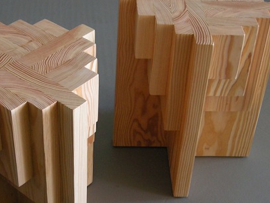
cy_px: 118
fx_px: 578
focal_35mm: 74
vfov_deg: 19.9
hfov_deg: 26.2
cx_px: 100
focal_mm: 10.1
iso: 400
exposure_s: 1/13.8
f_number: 3.1
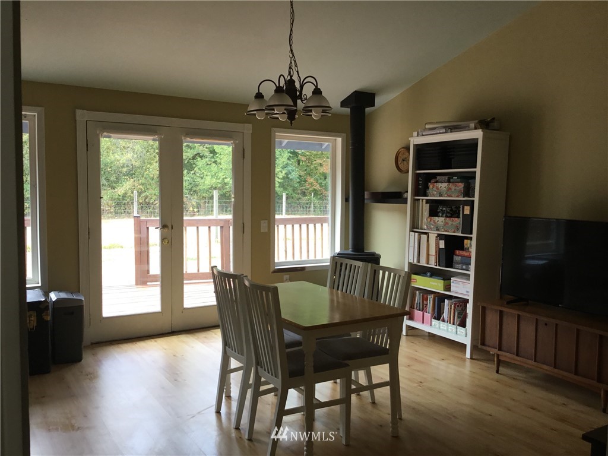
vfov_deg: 45.4
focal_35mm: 31
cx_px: 304
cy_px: 228
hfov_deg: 58.4
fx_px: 544
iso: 40
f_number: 2.4
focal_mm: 3.3
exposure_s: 1/120
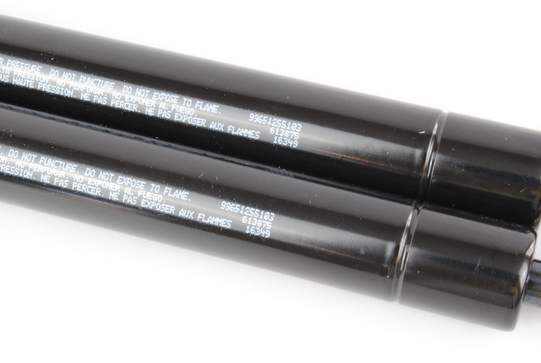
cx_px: 270
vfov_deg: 16.6
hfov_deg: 24.6
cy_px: 182
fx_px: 1241
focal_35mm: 82
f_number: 25
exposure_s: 2
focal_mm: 55
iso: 100
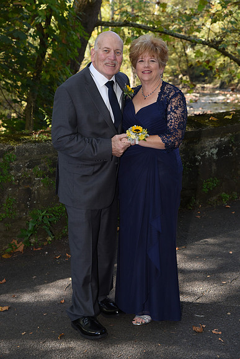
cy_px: 180
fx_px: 700
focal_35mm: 70
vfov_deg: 28.8
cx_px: 120
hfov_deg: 19.5
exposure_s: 1/200
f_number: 6.3
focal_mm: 70
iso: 640
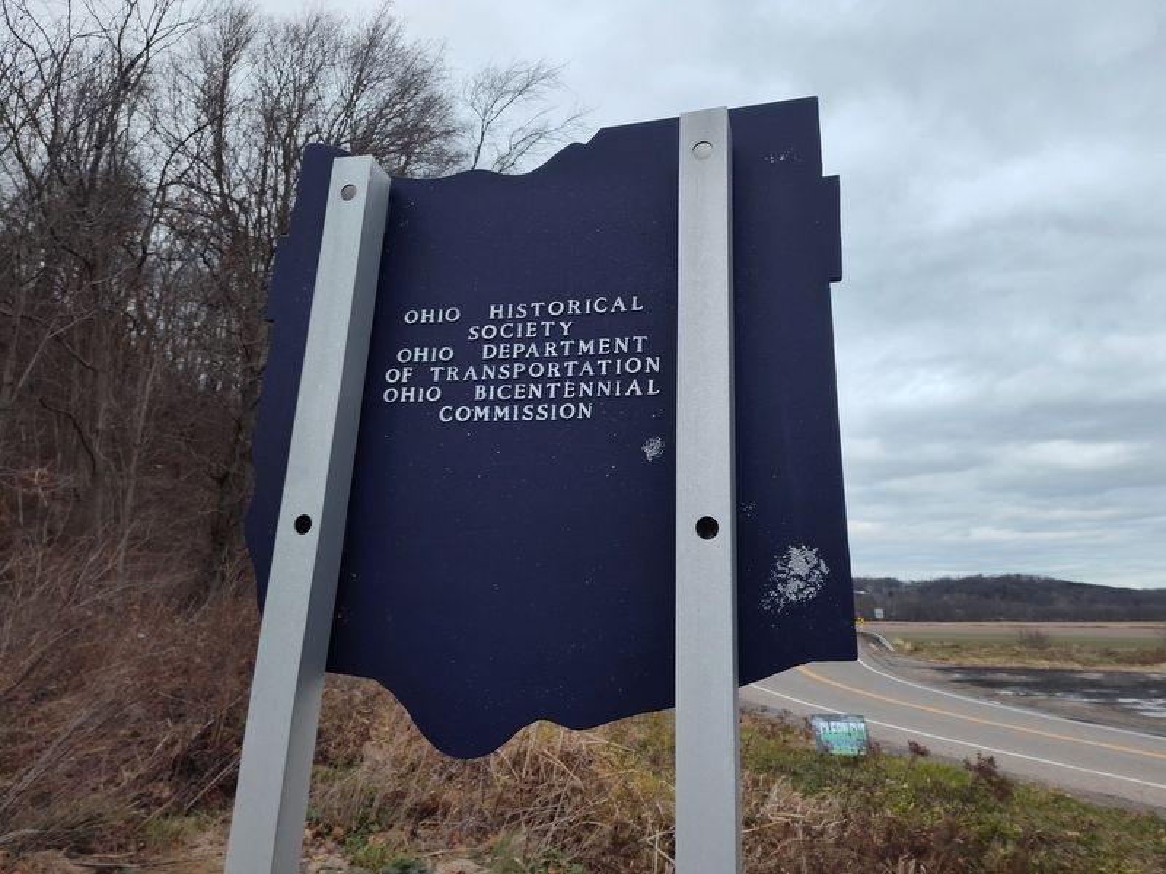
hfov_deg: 73.9
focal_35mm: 23
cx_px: 583
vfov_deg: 58.9
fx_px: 775
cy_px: 437
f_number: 1.8
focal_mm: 5.56
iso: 140
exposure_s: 1/120
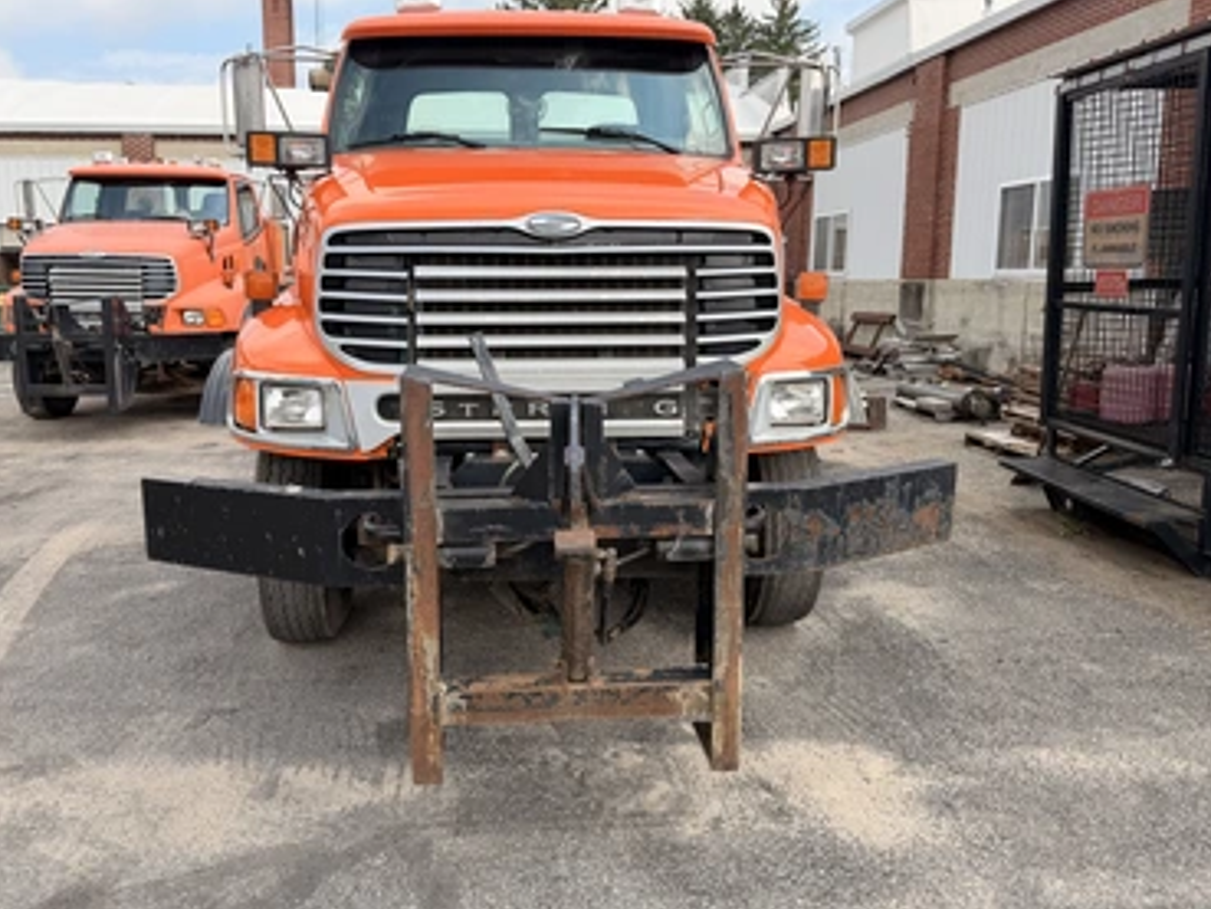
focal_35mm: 26
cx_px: 564
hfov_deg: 67.2
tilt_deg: -9.4
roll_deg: +0.7
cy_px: 436
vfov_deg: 53.1
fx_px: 910
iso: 80
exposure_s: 1/1553
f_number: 1.78
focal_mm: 6.76
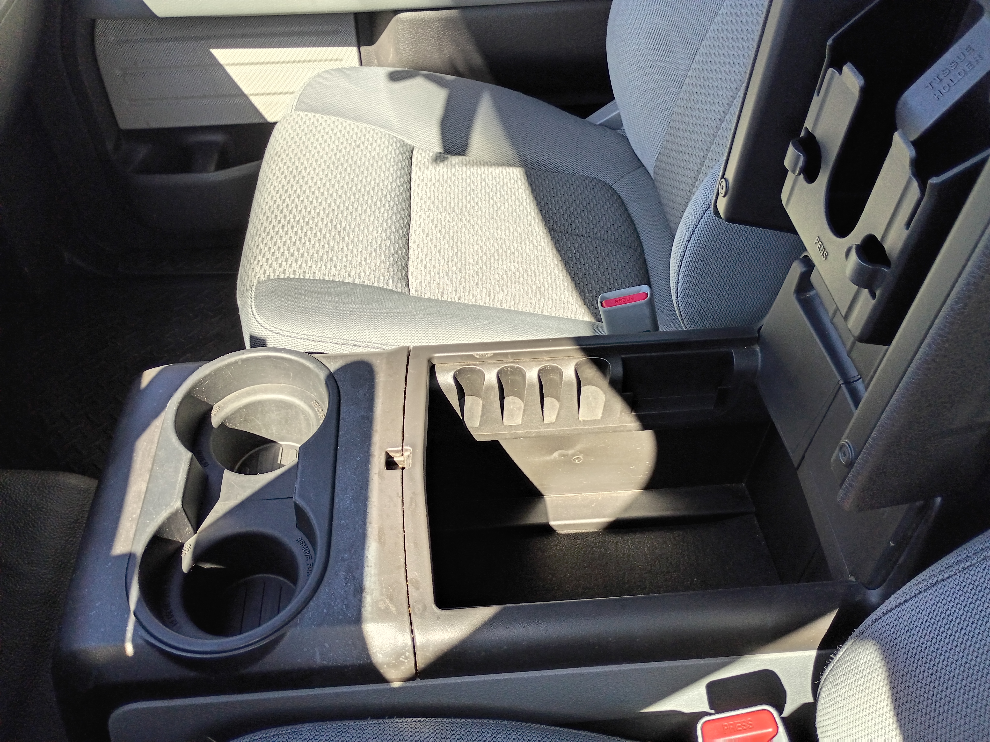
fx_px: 829
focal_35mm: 29
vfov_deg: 48.2
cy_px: 371
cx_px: 495
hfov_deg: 61.7
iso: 147
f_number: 1.8
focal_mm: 4.27
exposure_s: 1/120
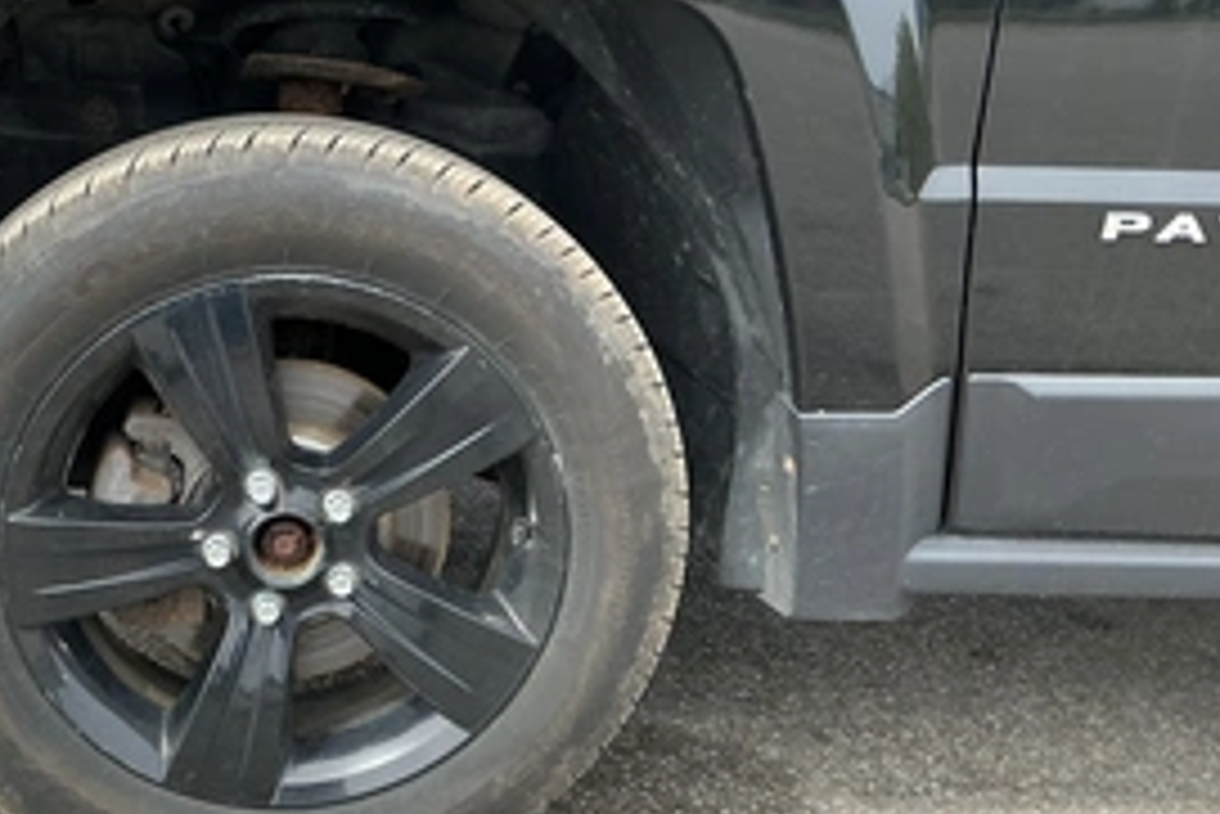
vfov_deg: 31.1
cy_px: 504
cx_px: 329
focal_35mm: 43
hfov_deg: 44.1
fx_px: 1458
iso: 25
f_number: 1.8
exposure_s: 1/422
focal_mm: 3
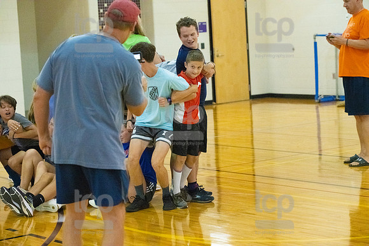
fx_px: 1046
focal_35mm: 102
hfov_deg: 20.0
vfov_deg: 13.4
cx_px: 184
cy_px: 123
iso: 6400
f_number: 4.5
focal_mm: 102
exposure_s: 1/640
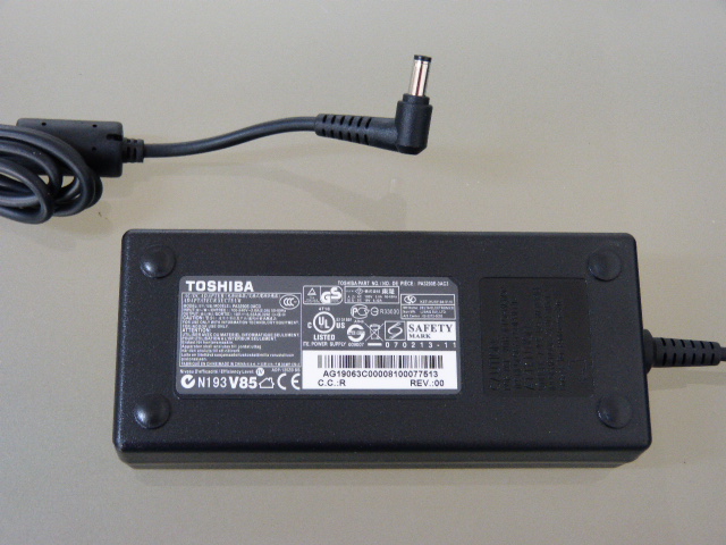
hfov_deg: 33.2
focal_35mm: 58
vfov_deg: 25.2
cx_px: 363
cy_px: 272
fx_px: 1216
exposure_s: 1/15
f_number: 3.2
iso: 400
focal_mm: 10.5
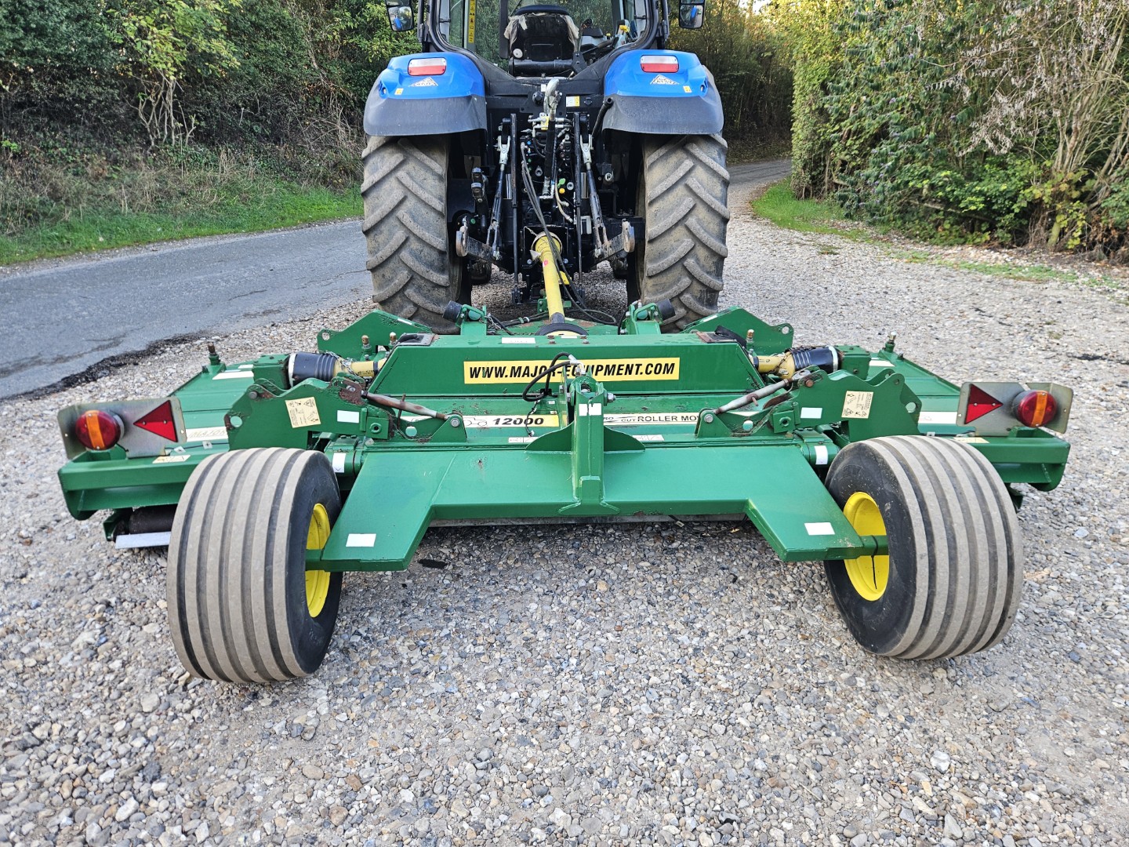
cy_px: 424
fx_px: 750
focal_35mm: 23
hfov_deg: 73.9
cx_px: 564
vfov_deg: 58.9
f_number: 1.8
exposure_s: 1/180
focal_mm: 5.4
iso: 125
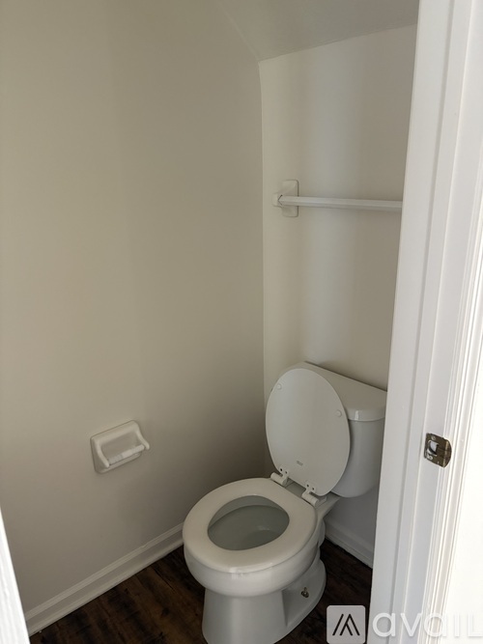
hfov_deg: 53.0
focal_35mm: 26
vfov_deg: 67.3
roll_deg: +0.7
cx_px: 242
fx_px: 484
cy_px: 322
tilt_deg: -18.2
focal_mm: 5.96
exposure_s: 1/40
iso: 500
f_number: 1.6
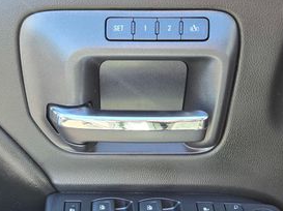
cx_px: 93
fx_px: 441
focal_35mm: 54
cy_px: 211
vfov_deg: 25.6
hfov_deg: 35.2
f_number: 1.8
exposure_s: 1/180
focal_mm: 5.4
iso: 125
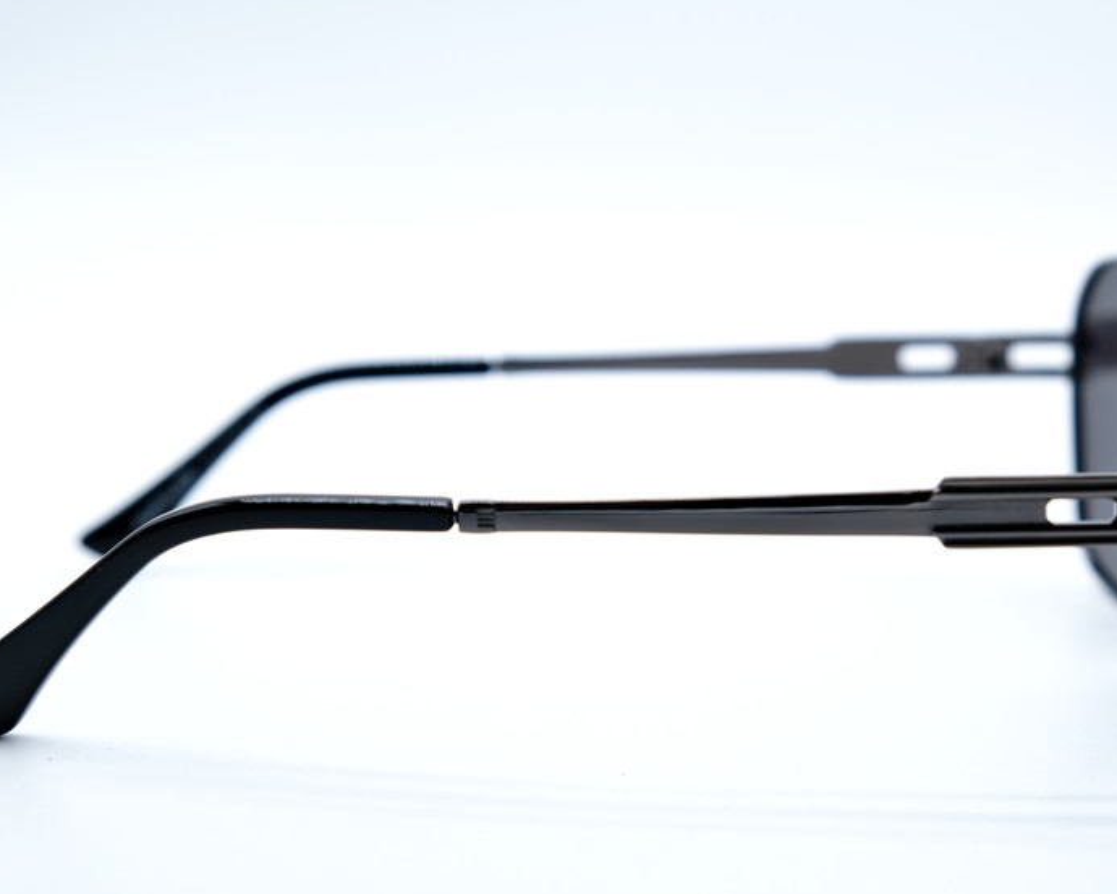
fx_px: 2876
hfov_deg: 22.0
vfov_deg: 17.7
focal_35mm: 87
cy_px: 473
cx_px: 639
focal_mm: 42.5
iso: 160
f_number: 5.6
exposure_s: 1/150
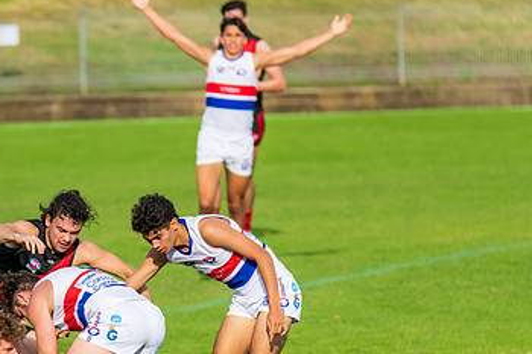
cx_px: 125
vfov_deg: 2.1
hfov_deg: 3.1
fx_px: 9793
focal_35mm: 663
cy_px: 283
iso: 1000
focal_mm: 400
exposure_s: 1/5000
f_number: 6
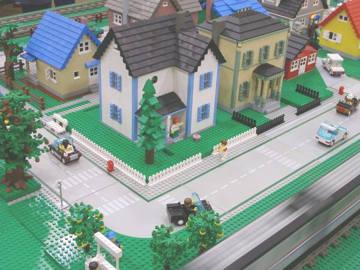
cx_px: 180
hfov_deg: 38.9
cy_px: 135
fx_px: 510
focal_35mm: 49
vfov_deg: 29.7
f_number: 3.2
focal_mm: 7.5
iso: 100
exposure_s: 1/13.5
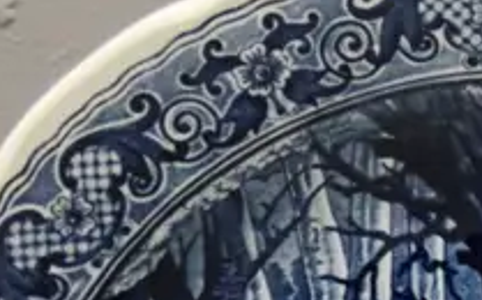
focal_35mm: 208
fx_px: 2729
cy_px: 653
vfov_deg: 6.1
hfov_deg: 9.6
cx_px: 856
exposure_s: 1/125
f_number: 5.6
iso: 3200
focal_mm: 20
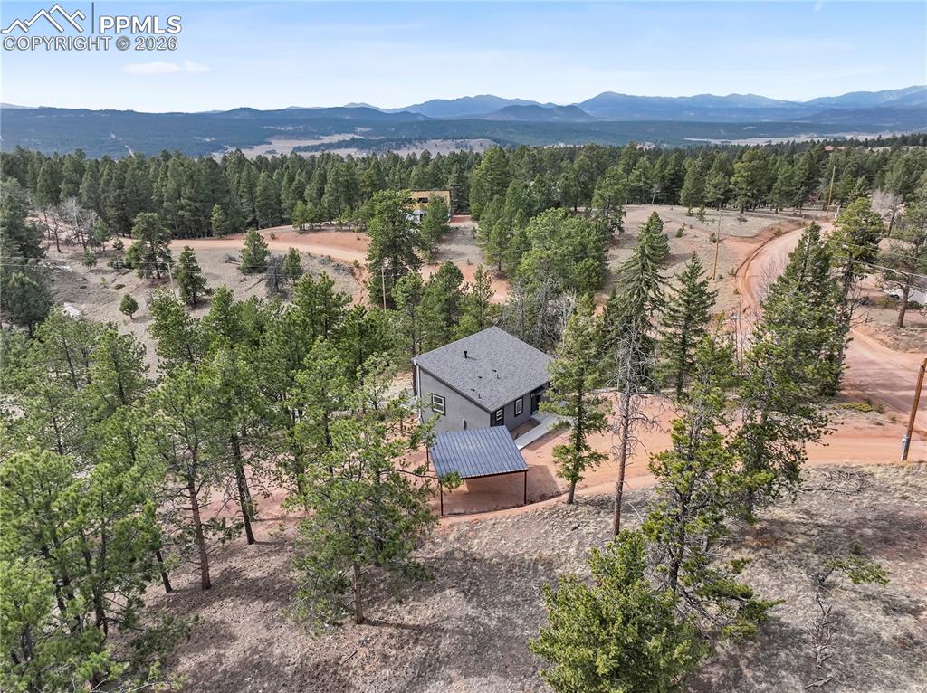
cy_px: 346
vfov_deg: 56.7
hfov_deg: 71.6
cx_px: 464
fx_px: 642
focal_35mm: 24
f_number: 2.8
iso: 180
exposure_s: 1/2500
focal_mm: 12.29
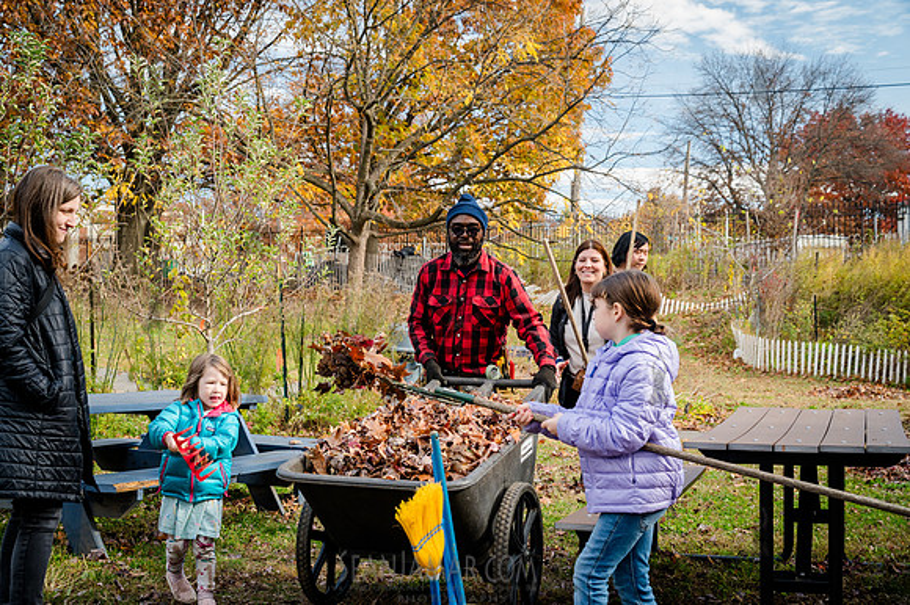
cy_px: 302
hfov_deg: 44.5
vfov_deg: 30.5
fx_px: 1112
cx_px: 455
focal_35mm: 44
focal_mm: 44
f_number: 5.6
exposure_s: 1/320
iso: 1000
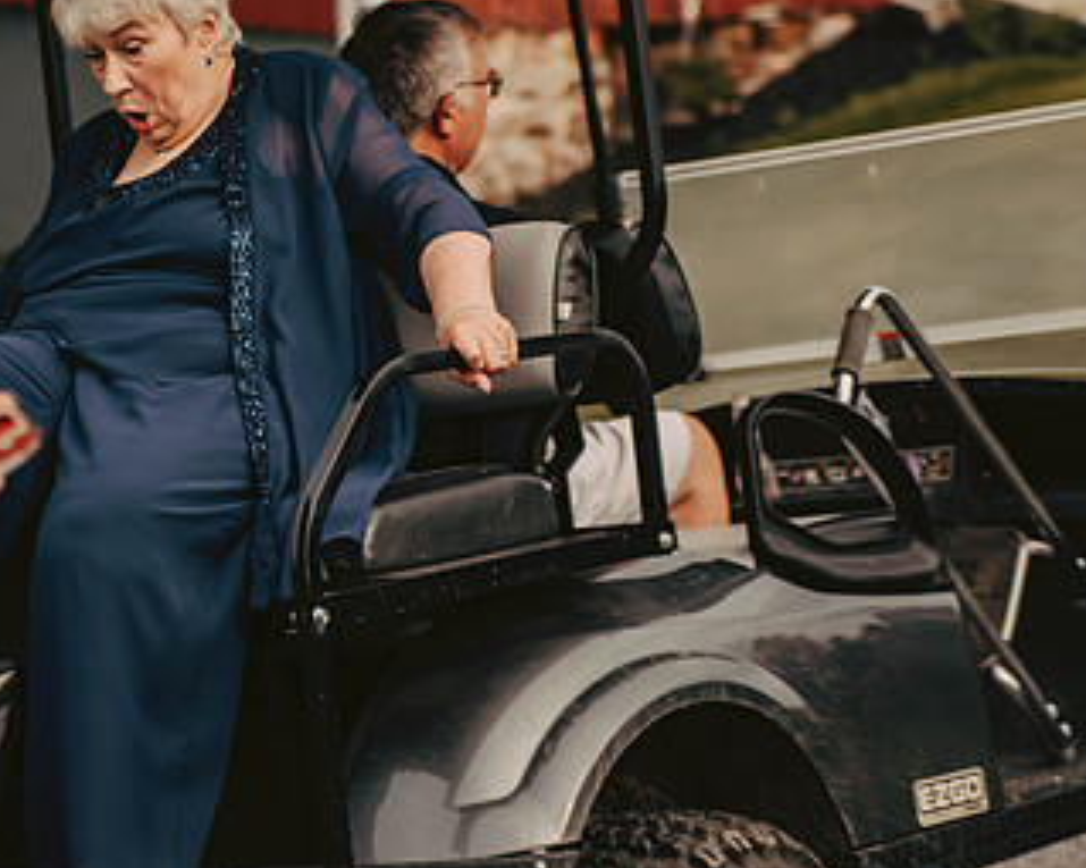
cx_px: 221
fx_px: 3952
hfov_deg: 15.5
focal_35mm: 123
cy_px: 264
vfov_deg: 12.5
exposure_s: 1/3200
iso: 320
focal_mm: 72
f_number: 2.8
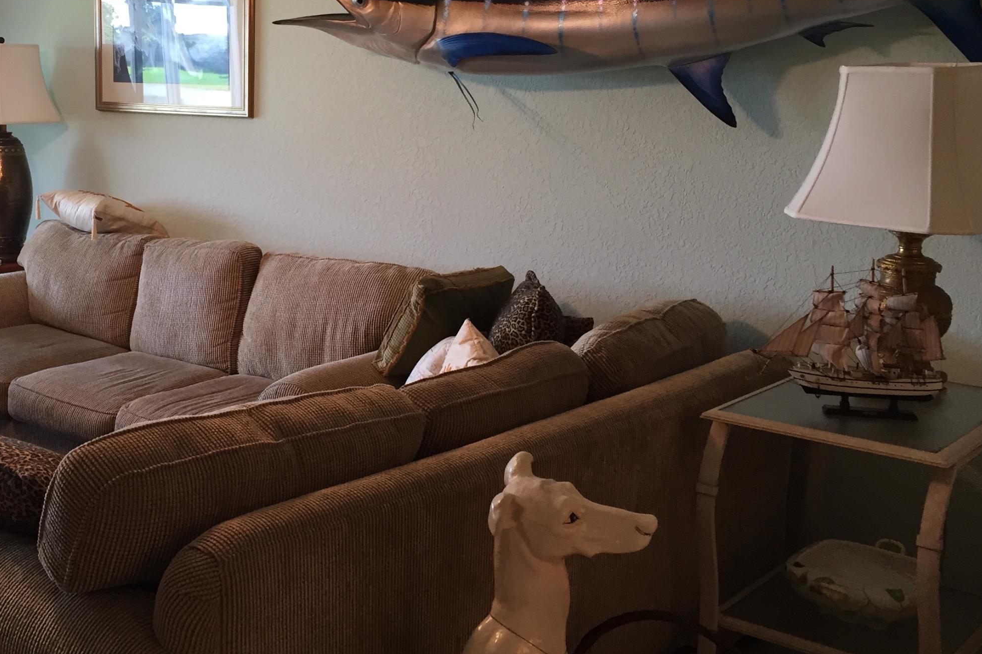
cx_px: 260
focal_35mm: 46
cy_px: 219
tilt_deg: -6.1
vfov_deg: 29.0
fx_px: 1255
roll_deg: -0.3
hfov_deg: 41.6
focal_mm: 4.15
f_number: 2.2
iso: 32
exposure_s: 1/30
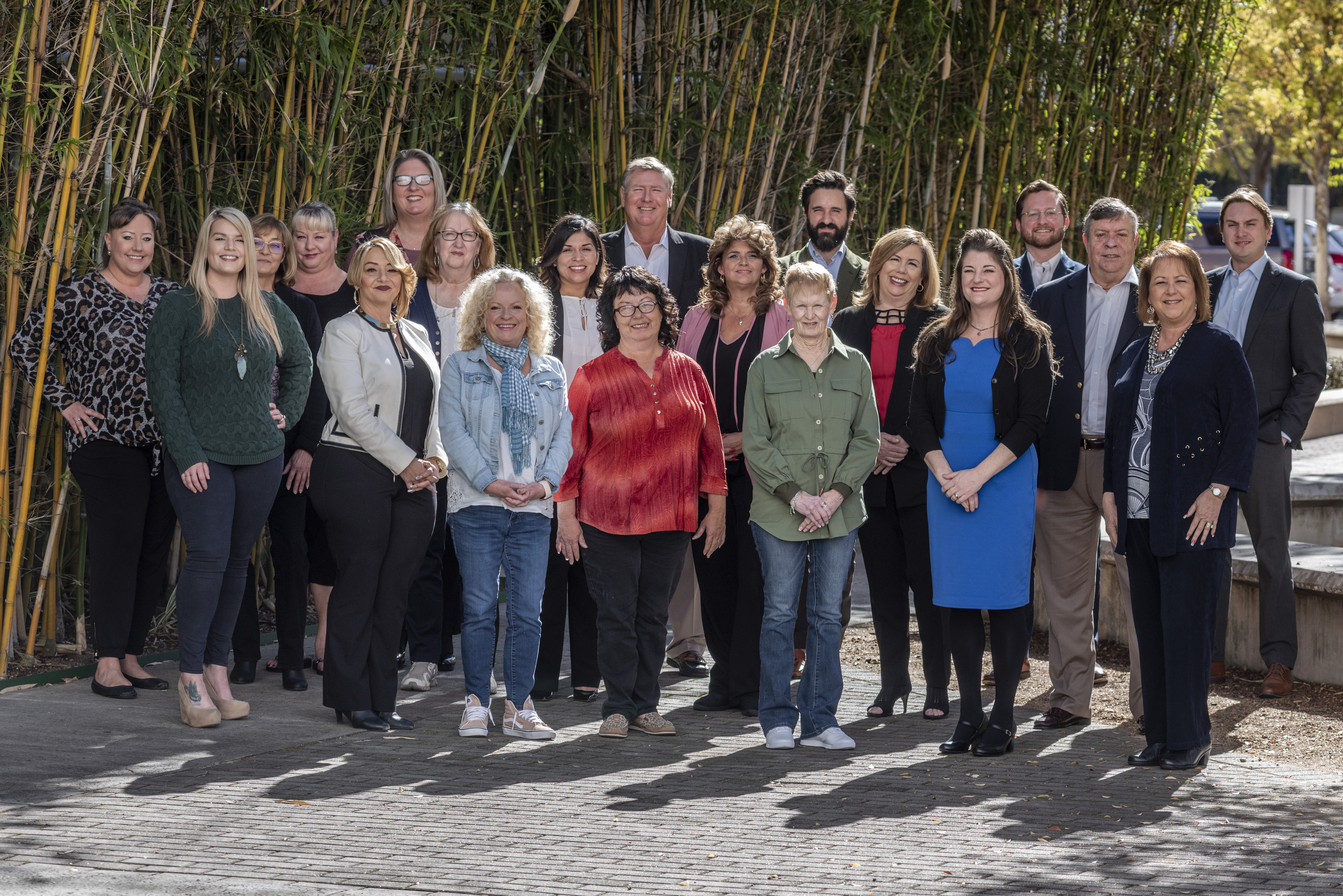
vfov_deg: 11.4
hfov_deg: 17.1
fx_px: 4478
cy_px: 448
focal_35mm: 120
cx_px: 672
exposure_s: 1/400
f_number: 6.3
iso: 200
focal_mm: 120
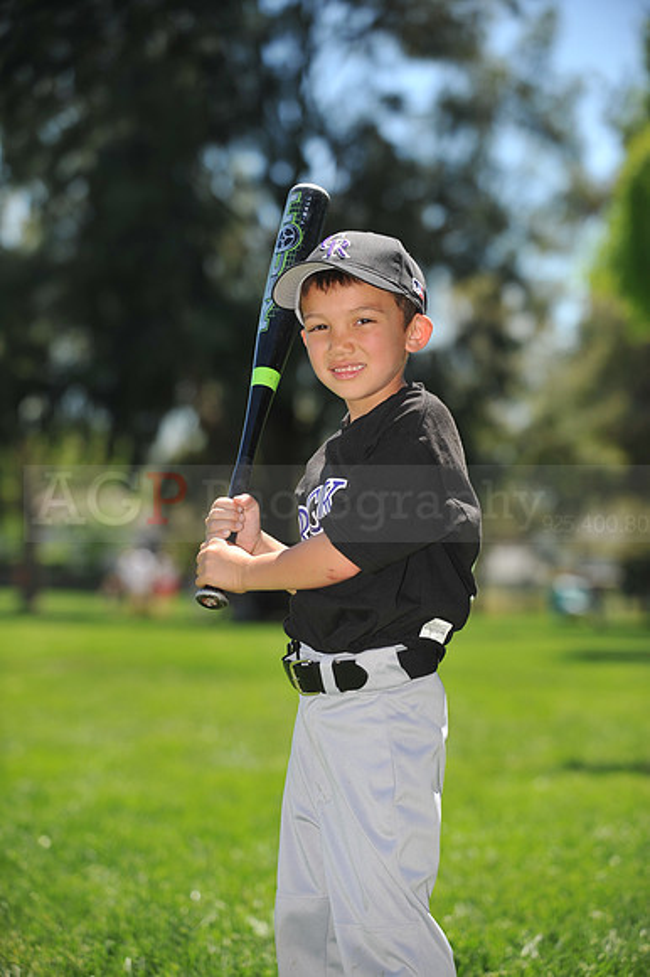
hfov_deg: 13.0
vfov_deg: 19.5
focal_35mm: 105
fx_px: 2847
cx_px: 325
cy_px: 488
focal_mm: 105
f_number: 4
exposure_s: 1/1250
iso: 200
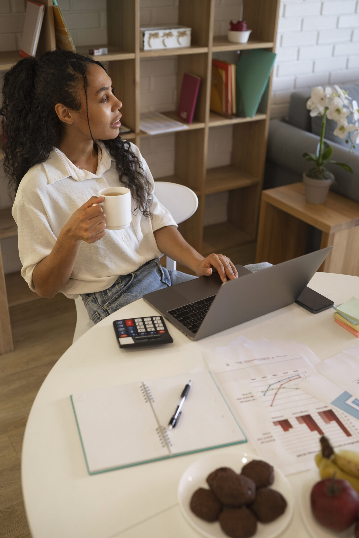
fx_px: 598
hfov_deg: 33.4
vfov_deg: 48.5
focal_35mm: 40
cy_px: 269
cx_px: 180
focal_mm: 40
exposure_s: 1/160
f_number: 2.8
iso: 800
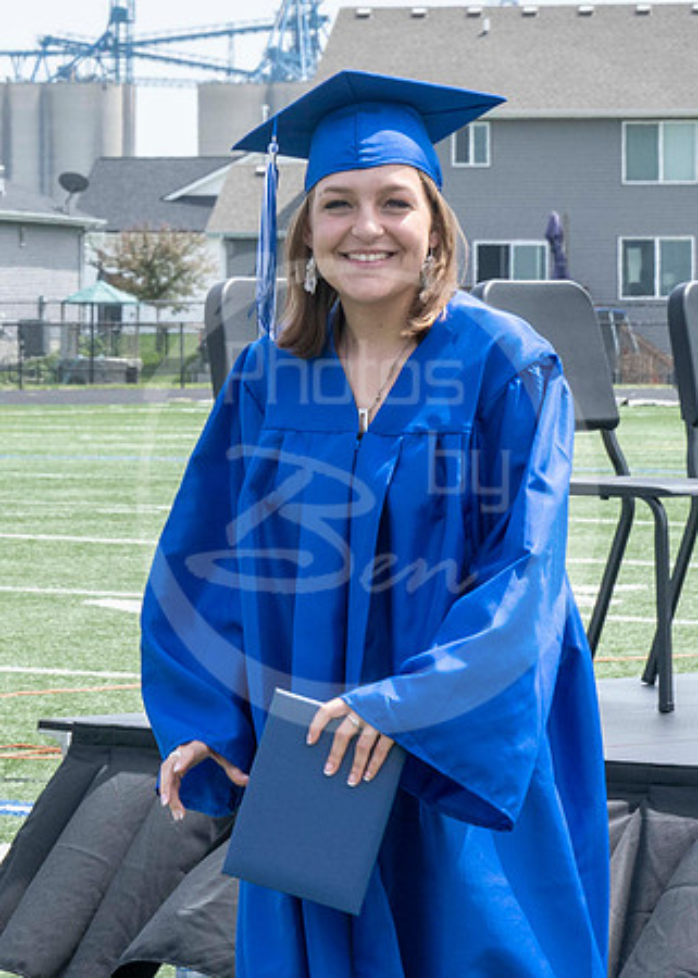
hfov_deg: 6.9
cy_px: 378
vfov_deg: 9.7
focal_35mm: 207
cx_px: -20
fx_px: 5744
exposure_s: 1/250
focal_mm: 70
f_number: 13
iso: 200
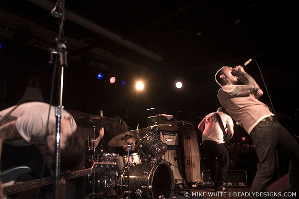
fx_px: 249
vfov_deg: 43.6
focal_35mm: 30
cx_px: 150
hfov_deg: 62.0
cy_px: 100
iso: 800
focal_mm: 20
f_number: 2.8
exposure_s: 1/60
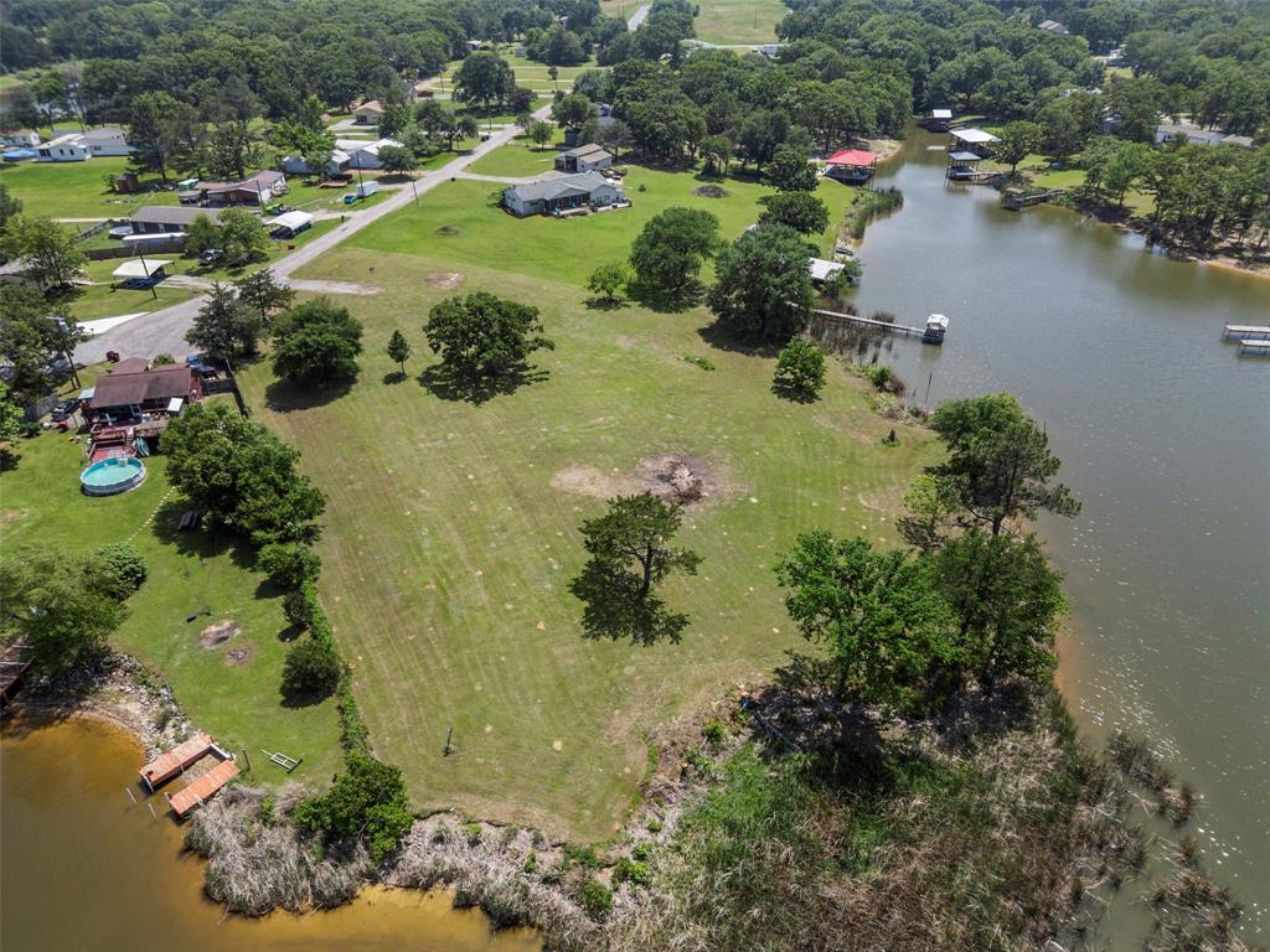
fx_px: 881
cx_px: 635
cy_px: 476
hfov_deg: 71.6
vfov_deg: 56.8
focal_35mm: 24
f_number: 1.7
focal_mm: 6.72
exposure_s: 1/1250
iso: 100
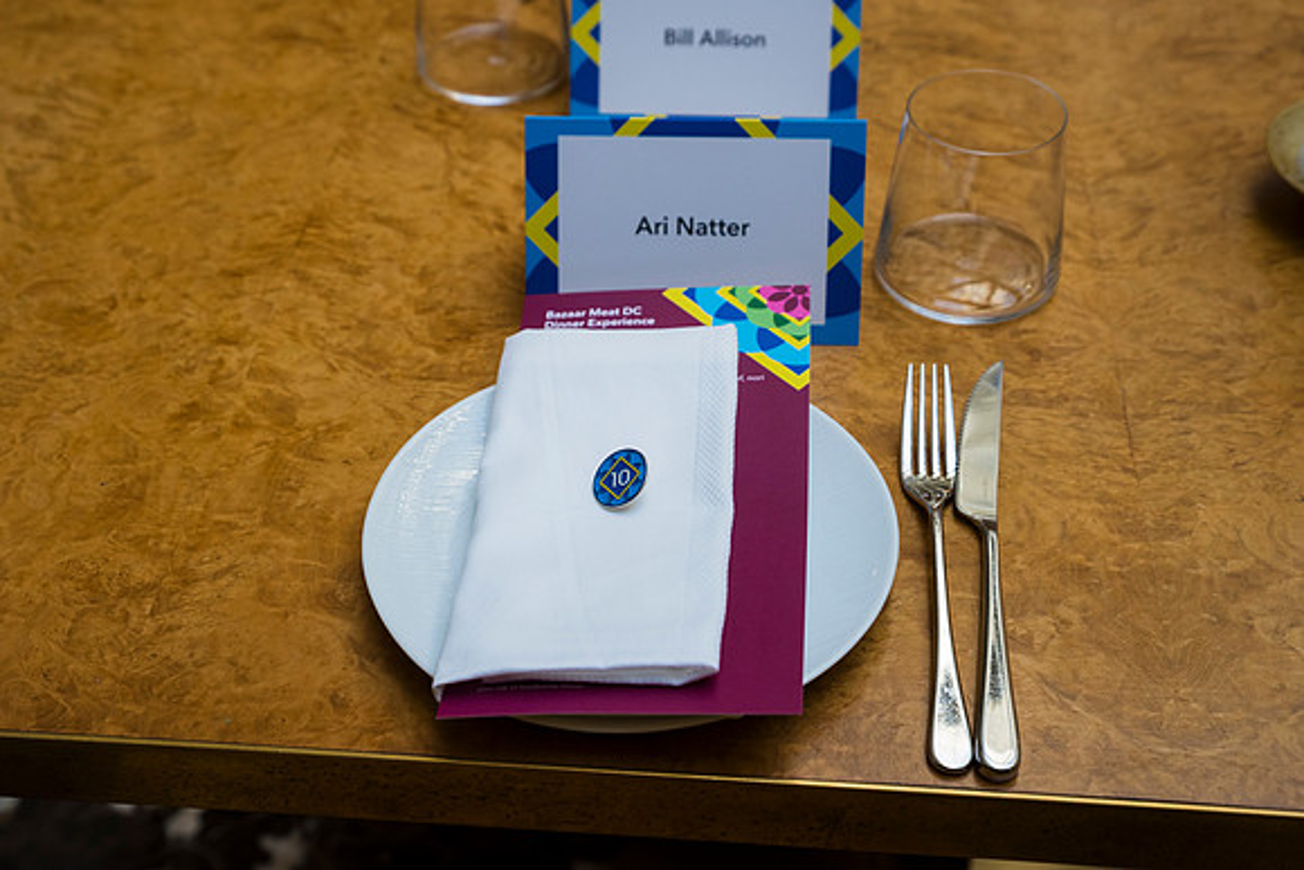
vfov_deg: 27.0
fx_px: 1811
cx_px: 652
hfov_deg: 39.6
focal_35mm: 50
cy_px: 435
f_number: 5
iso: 800
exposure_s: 1/125
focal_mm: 50
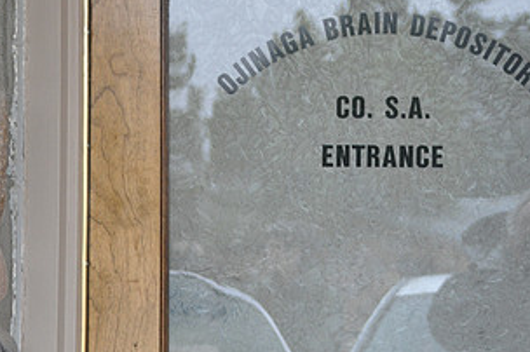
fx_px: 2353
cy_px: 50
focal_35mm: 160
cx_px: 398
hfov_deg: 12.8
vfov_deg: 8.5
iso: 800
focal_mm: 56
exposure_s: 1/50
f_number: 4.8
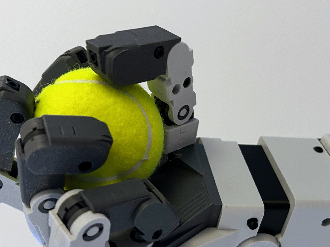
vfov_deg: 32.0
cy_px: 159
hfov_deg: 41.9
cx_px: 200
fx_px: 429
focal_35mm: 45
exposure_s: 1/50
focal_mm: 5.7
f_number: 1.5
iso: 400
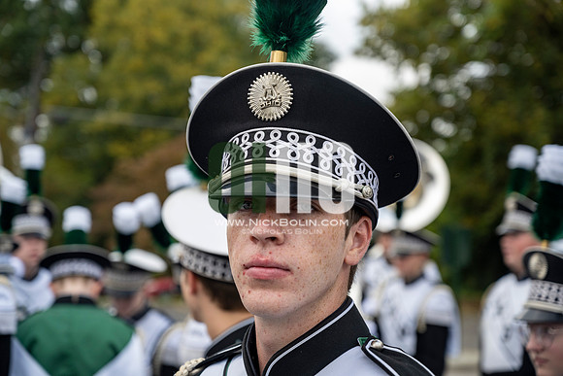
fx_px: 1095
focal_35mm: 70
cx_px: 282
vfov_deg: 19.5
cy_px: 188
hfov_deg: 28.8
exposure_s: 1/800
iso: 400
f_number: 4
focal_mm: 70
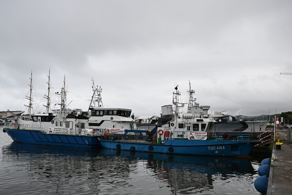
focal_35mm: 36
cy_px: 103
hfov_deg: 53.1
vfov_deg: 36.9
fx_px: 292
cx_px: 135
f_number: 4.5
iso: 400
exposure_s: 1/200
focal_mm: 33
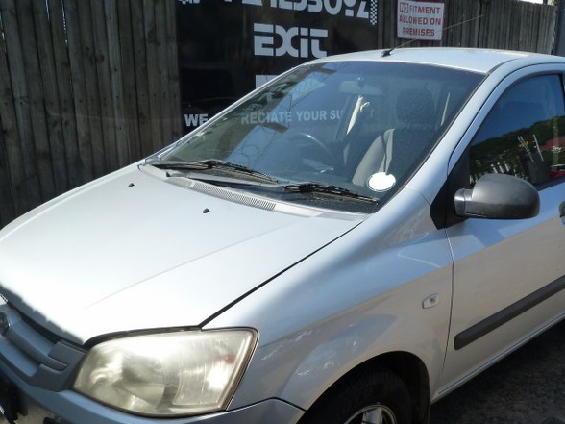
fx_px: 555
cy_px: 272
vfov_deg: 41.4
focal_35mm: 34
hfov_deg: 53.6
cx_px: 337
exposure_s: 1/250
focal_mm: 4.5
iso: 125
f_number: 5
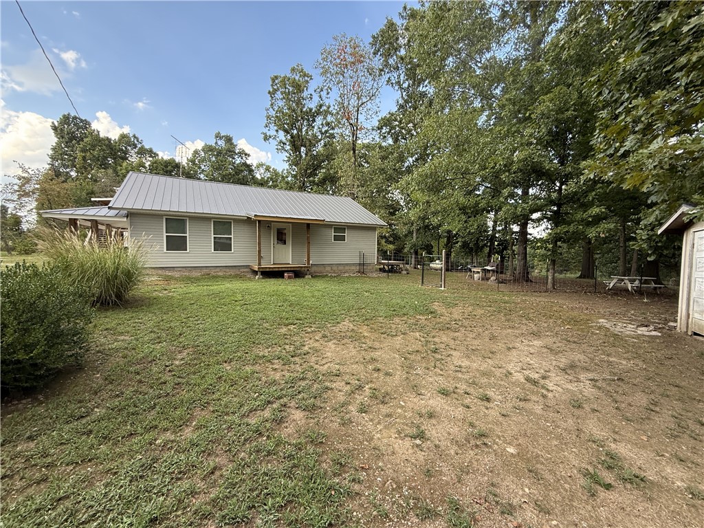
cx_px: 352
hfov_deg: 102.1
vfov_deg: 85.7
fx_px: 285
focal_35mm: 14
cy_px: 264
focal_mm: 2.22
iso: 64
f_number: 2.2
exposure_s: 1/180
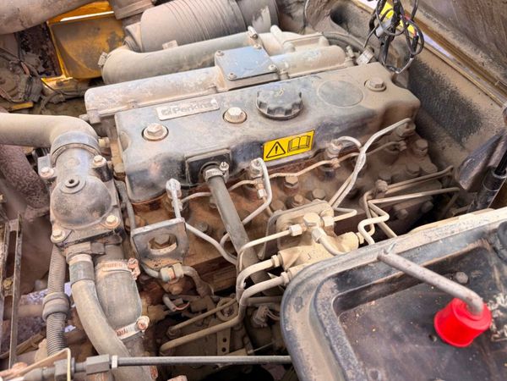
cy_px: 190
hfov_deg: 71.6
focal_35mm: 24
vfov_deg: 56.8
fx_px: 352
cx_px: 254
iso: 64
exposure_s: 1/121
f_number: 1.78
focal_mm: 6.76
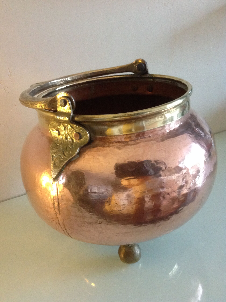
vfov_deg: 52.7
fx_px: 305
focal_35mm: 35
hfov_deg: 40.6
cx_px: 113
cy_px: 151
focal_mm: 4.28
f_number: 2.4
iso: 400
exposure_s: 1/15
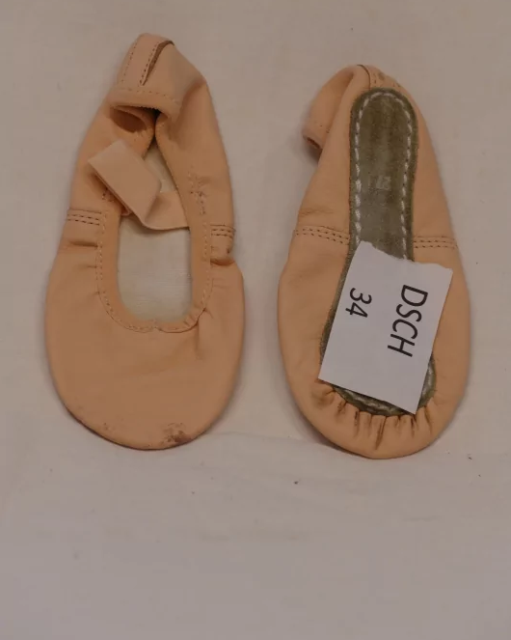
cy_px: 295
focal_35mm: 239
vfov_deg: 8.1
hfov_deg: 6.5
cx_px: 255
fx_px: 4520
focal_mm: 76.94
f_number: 4
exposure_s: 1/100
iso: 400
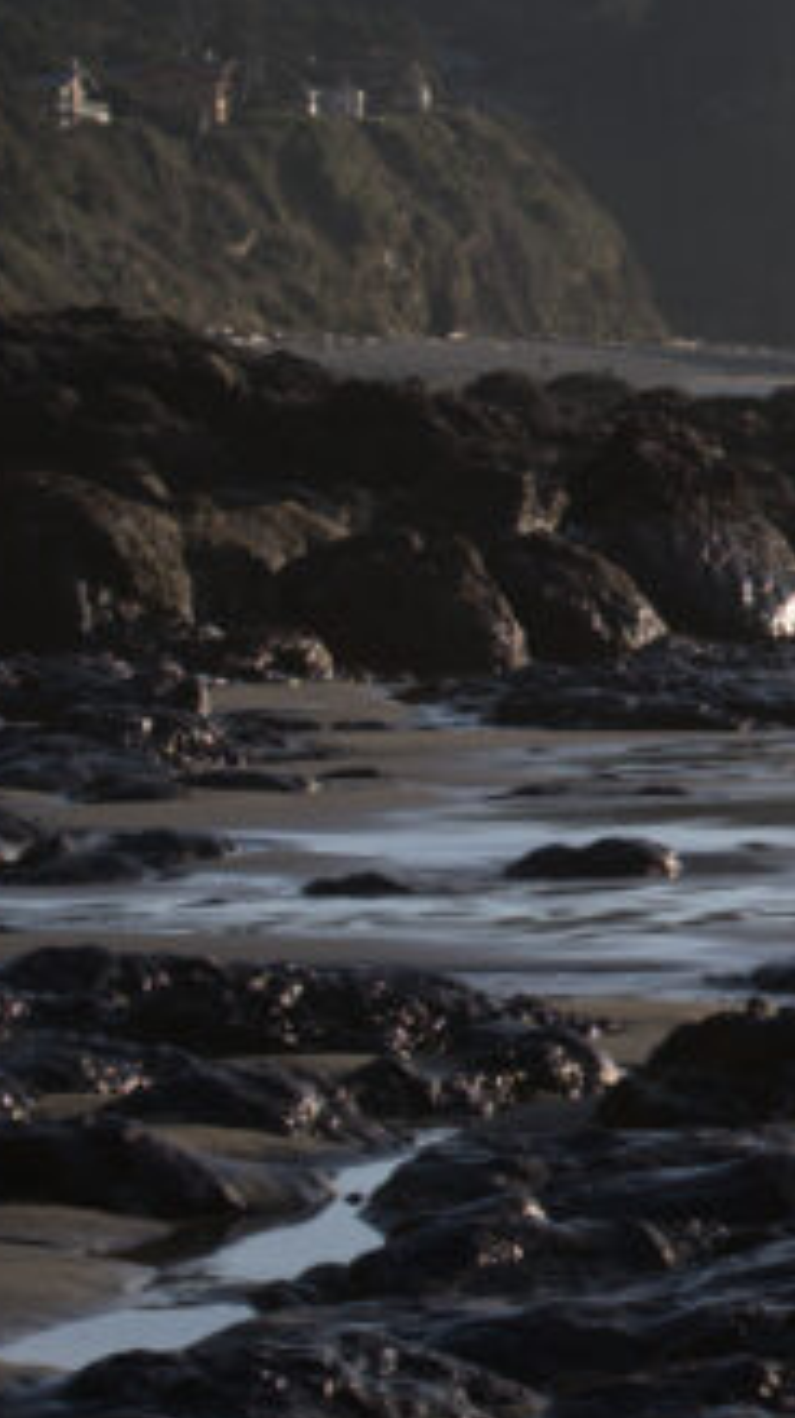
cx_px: 2182
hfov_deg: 5.8
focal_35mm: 196
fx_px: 7360
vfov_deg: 11.0
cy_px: 316
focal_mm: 40
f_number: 8
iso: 200
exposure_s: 1/400
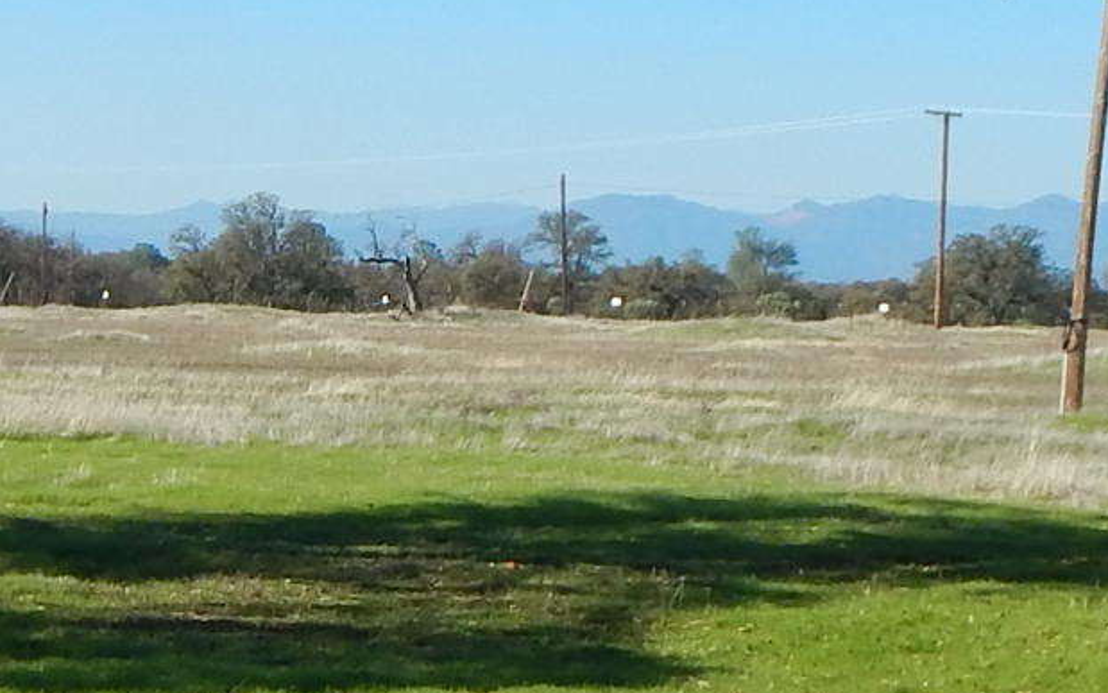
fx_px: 3413
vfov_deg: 11.6
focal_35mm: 113
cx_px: 306
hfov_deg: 18.3
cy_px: 156
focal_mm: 4
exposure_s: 1/500
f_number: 6
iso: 125
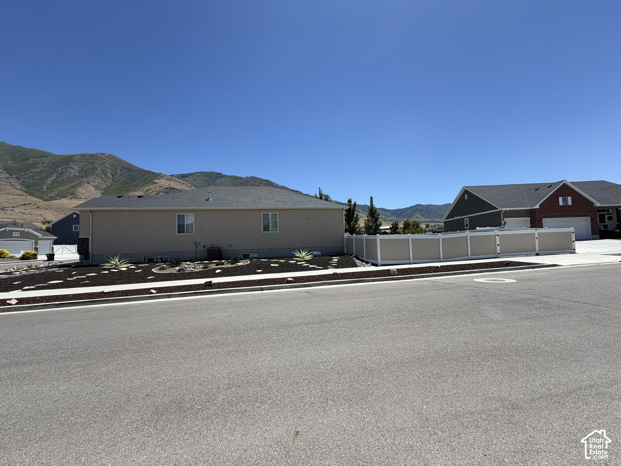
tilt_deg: +2.4
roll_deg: +1.5
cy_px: 233
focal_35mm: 14
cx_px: 310
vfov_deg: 85.7
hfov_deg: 102.1
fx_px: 251
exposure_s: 1/955
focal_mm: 2.22
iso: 20
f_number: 2.2
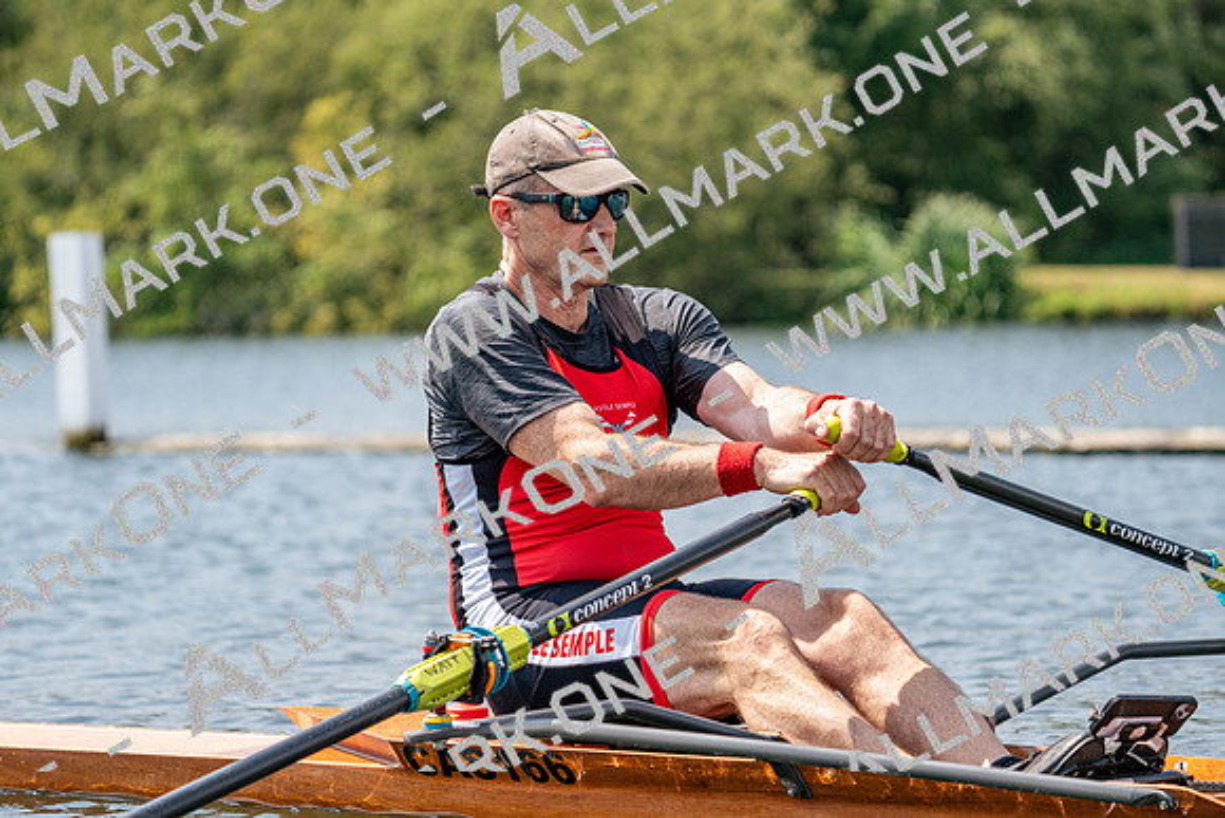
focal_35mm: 200
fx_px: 6807
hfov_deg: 10.3
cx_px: 612
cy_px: 409
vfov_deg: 6.9
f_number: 5.6
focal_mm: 200
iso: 250
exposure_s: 1/1600
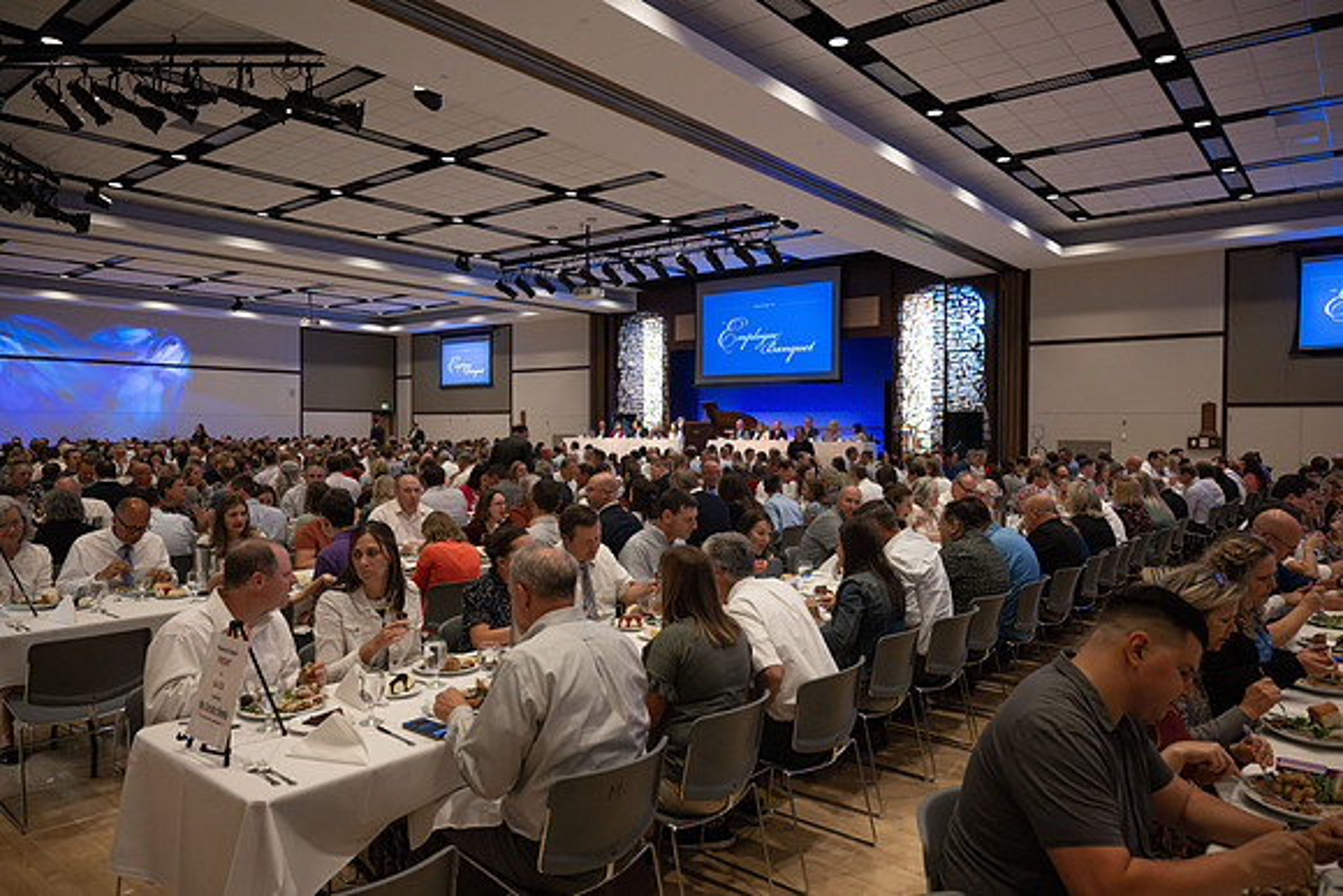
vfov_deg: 53.2
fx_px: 896
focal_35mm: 24
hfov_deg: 73.7
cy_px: 448
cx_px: 672
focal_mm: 24
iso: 3200
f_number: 4
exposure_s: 1/200
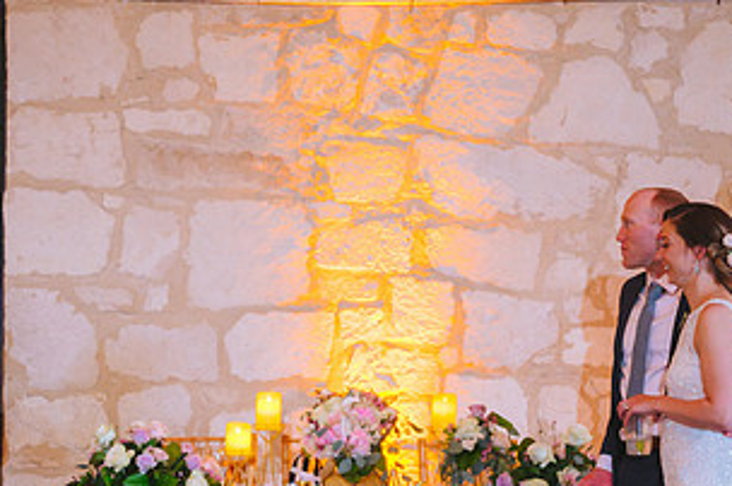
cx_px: 253
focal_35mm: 107
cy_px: 445
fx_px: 2173
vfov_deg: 12.7
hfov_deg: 19.1
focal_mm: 56
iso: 2500
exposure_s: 1/80
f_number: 2.8
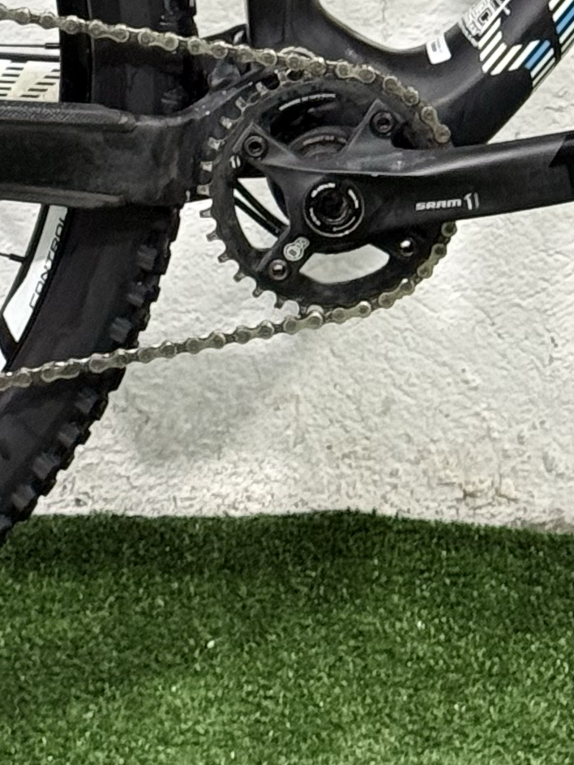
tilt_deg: -7.3
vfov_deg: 9.2
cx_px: -69
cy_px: -652
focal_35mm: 205
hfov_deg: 7.2
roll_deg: -1.0
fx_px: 4532
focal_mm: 6.76
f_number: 1.78
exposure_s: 1/60
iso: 250
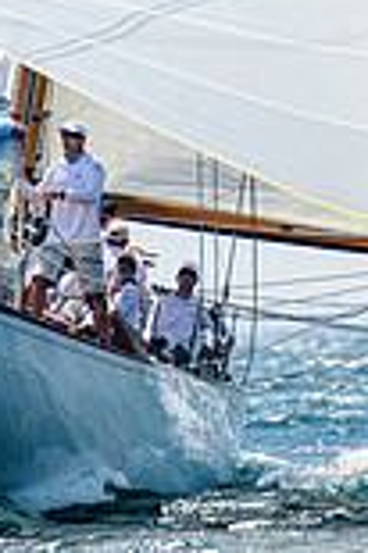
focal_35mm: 1740
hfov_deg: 0.8
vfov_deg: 1.2
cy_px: -100
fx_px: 26738
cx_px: 171
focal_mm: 400
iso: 400
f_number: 5
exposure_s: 1/4000
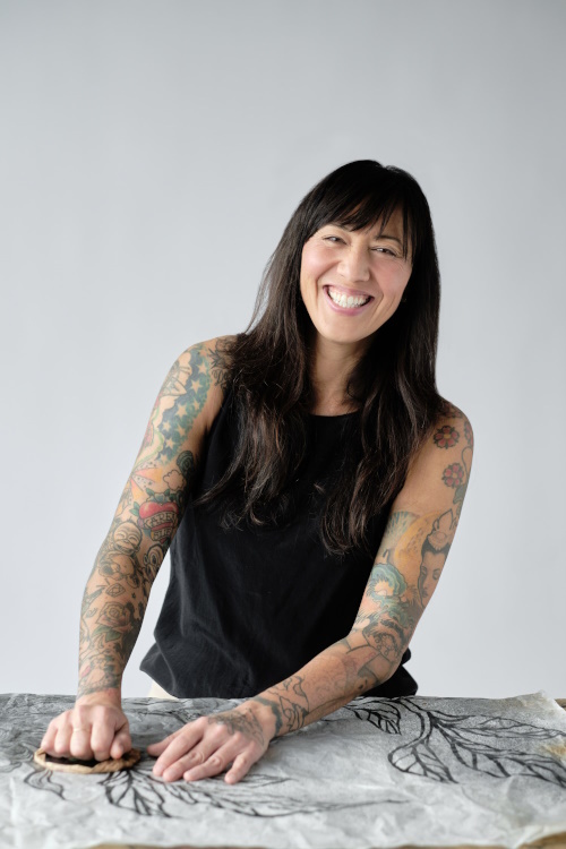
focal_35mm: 84
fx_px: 1981
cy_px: 424
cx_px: 283
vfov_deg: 24.2
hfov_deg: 16.3
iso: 160
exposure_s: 1/250
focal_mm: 56
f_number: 2.2
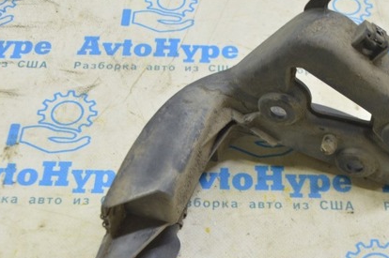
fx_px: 702
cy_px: 164
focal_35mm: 65
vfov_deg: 20.8
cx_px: 232
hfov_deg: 30.9
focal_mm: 28
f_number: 5.6
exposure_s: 1/20
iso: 400
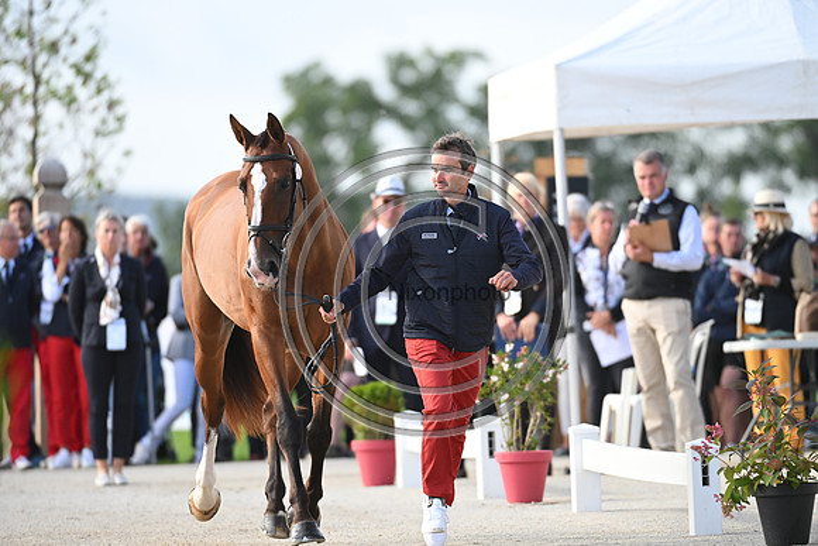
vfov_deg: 3.4
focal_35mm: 400
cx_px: 409
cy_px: 273
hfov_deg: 5.2
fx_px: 9091
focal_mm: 400
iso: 1250
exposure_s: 1/1600
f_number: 5
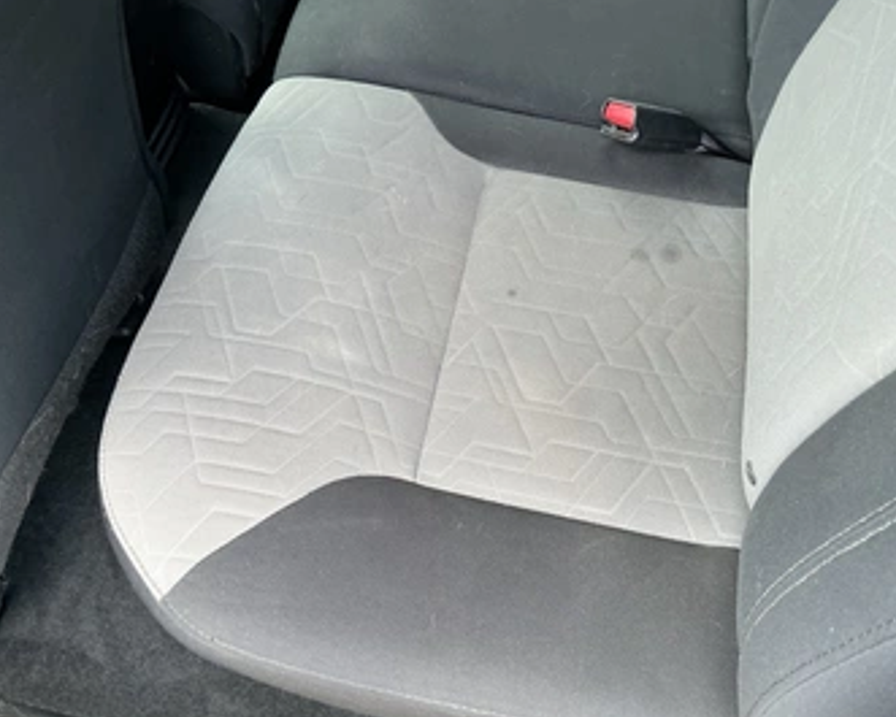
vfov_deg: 44.6
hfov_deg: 54.2
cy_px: 363
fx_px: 875
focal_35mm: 33
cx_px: 449
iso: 64
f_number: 1.8
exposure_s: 1/86
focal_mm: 3
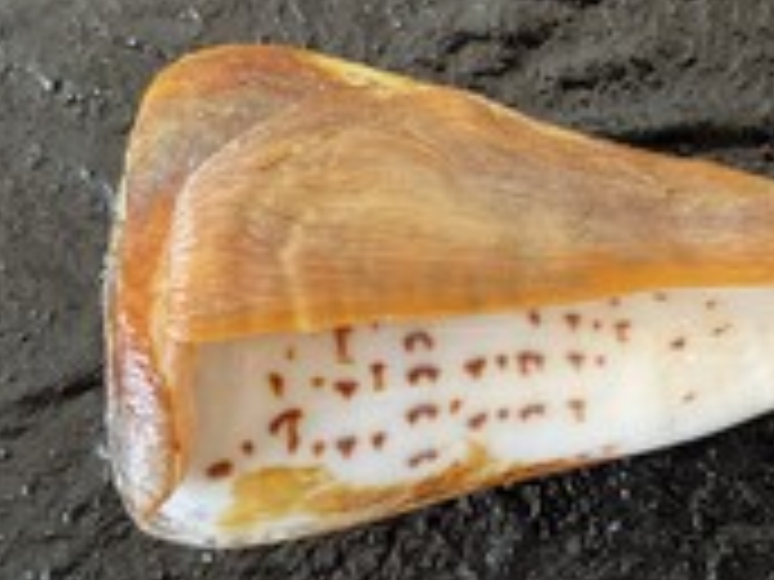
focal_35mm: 59
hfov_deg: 32.3
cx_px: 554
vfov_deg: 24.8
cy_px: 330
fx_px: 1319
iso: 125
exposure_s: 1/60
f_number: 1.8
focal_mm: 3
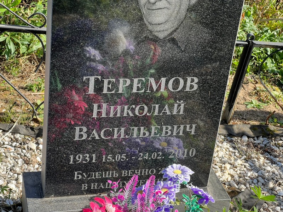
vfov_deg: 19.1
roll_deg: -10.3
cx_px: 142
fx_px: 630
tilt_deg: -26.8
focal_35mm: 77
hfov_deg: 25.3
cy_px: 106
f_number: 2.8
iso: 32
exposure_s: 1/128
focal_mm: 9
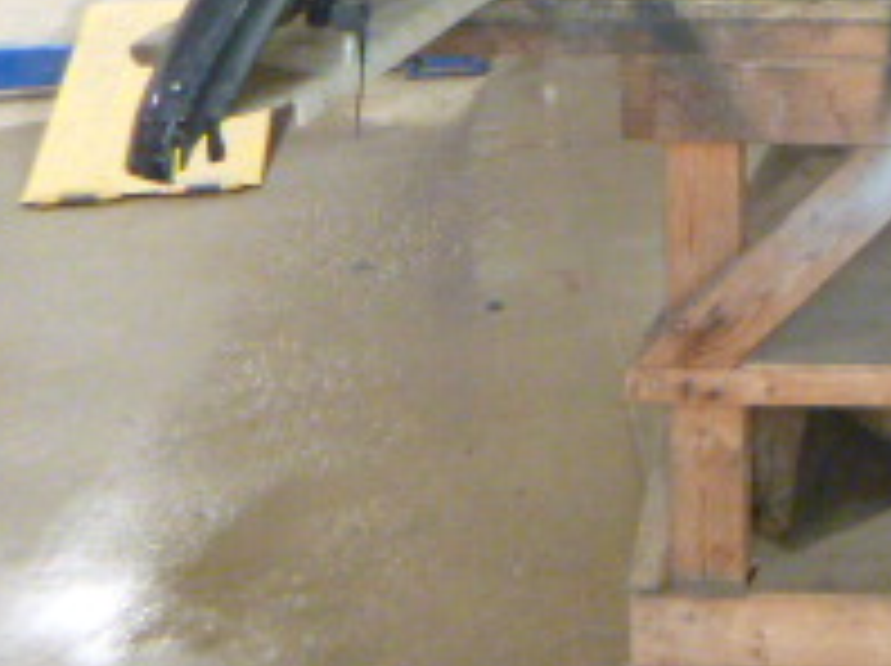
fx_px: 2082
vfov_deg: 17.0
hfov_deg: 21.1
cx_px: 1264
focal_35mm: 81
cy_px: -234
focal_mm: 4.5
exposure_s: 1/15
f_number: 3.9
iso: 400
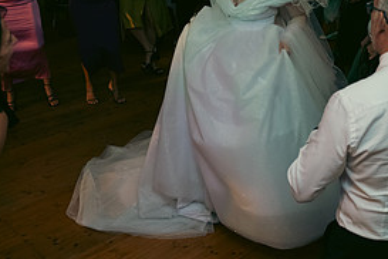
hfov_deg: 38.2
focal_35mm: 51
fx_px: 550
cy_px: 45
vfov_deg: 25.9
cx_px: 277
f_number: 3.5
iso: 800
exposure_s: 1/160
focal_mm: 24
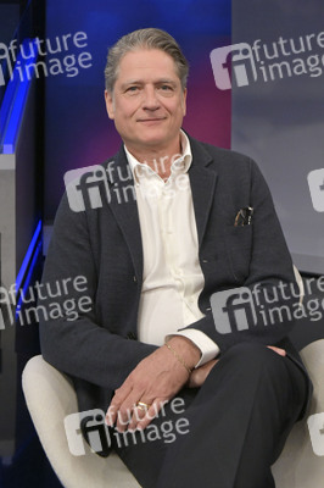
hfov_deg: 41.0
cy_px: 244
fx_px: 433
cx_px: 162
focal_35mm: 32
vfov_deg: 58.8
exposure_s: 1/320
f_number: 5.6
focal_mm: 32
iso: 2500
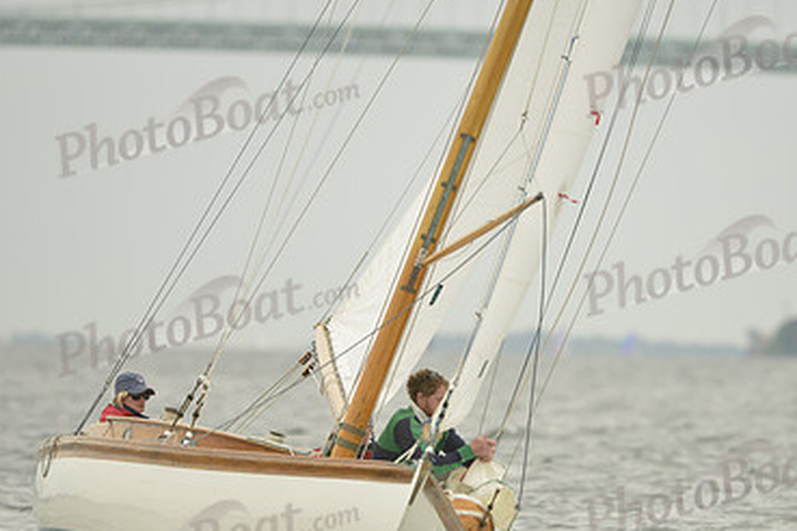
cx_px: 473
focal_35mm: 629
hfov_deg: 3.3
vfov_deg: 2.2
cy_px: 403
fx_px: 13924
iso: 400
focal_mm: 400
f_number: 4.5
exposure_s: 1/1250
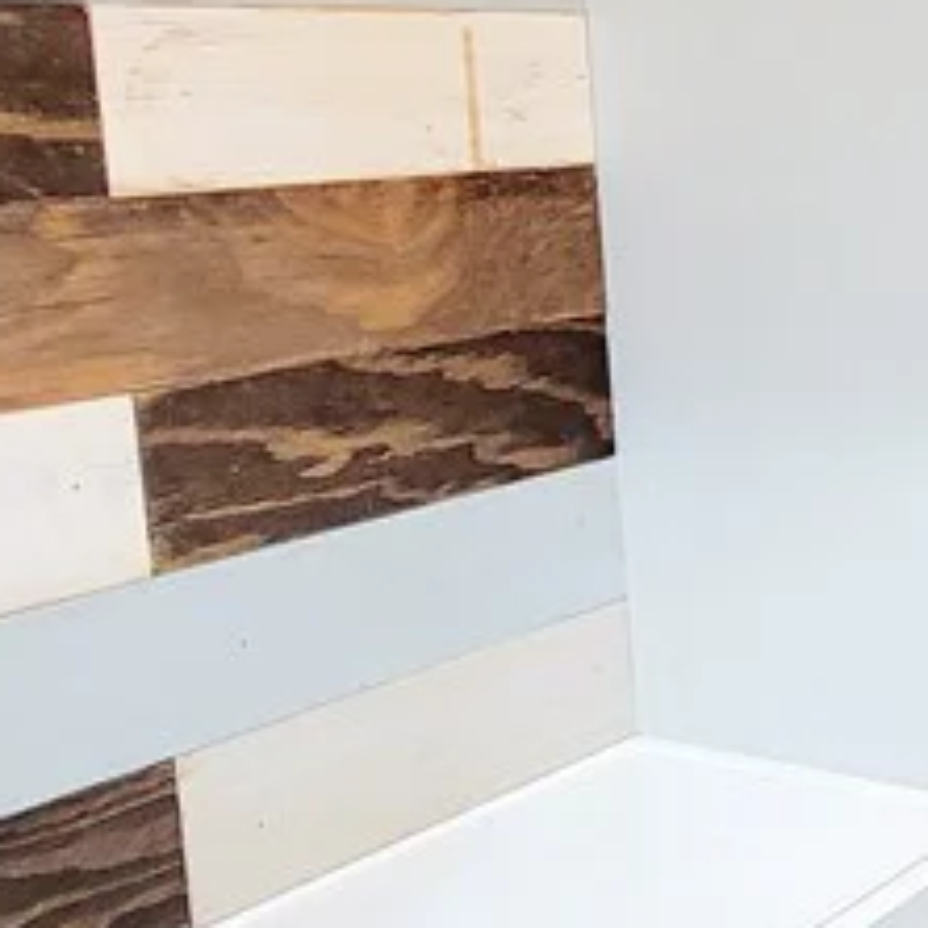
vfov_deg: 31.9
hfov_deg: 24.3
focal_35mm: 53
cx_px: 1430
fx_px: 1608
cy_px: 293
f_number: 2.2
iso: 200
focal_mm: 2.2
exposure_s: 1/60.2
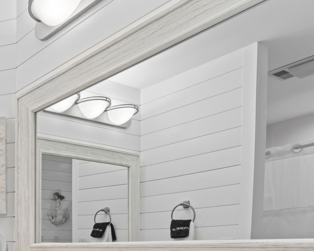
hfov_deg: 36.1
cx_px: -76
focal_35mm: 37
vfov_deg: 36.4
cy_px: 248
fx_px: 343
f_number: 9
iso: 250
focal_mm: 15.4
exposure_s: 1/6
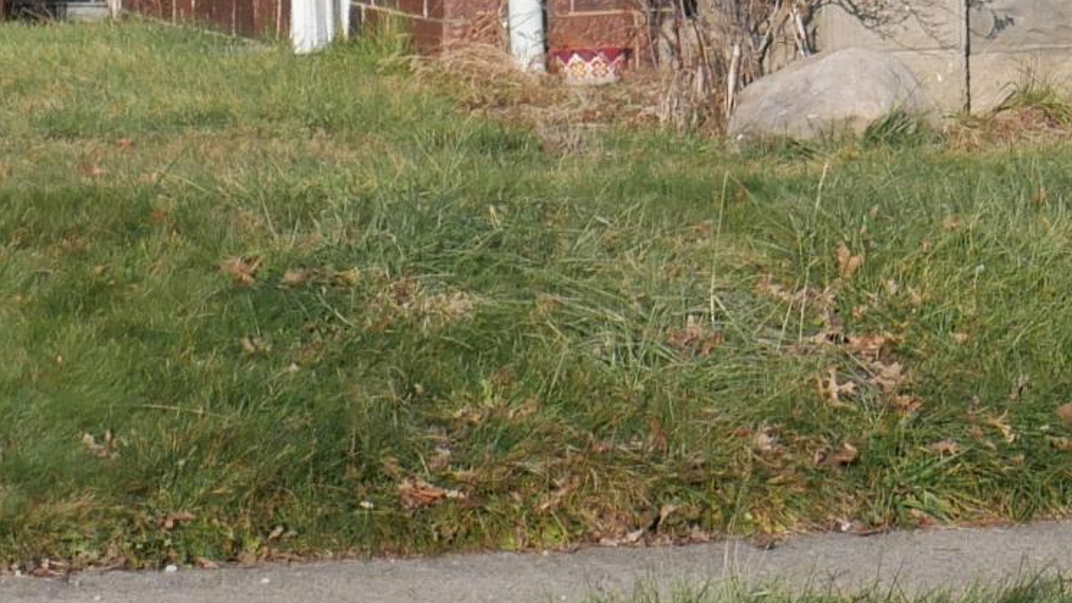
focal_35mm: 193
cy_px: -771
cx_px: 1322
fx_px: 5486
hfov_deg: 10.9
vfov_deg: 6.1
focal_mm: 22
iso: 800
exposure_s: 1/4000
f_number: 5
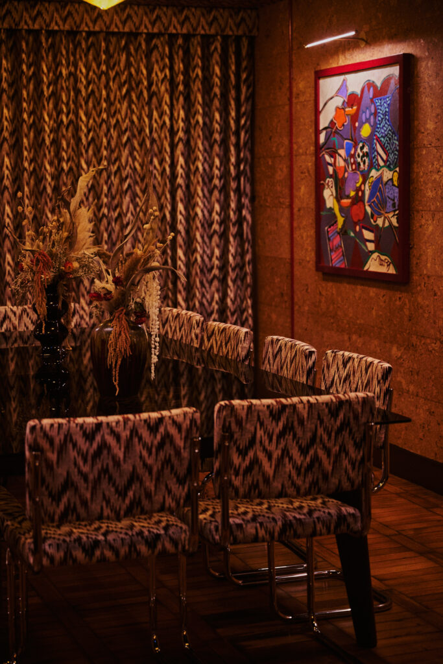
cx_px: 222
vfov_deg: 28.8
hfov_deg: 19.5
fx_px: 1292
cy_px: 332
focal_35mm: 70
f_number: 3.2
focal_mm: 70
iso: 1600
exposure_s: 1/50
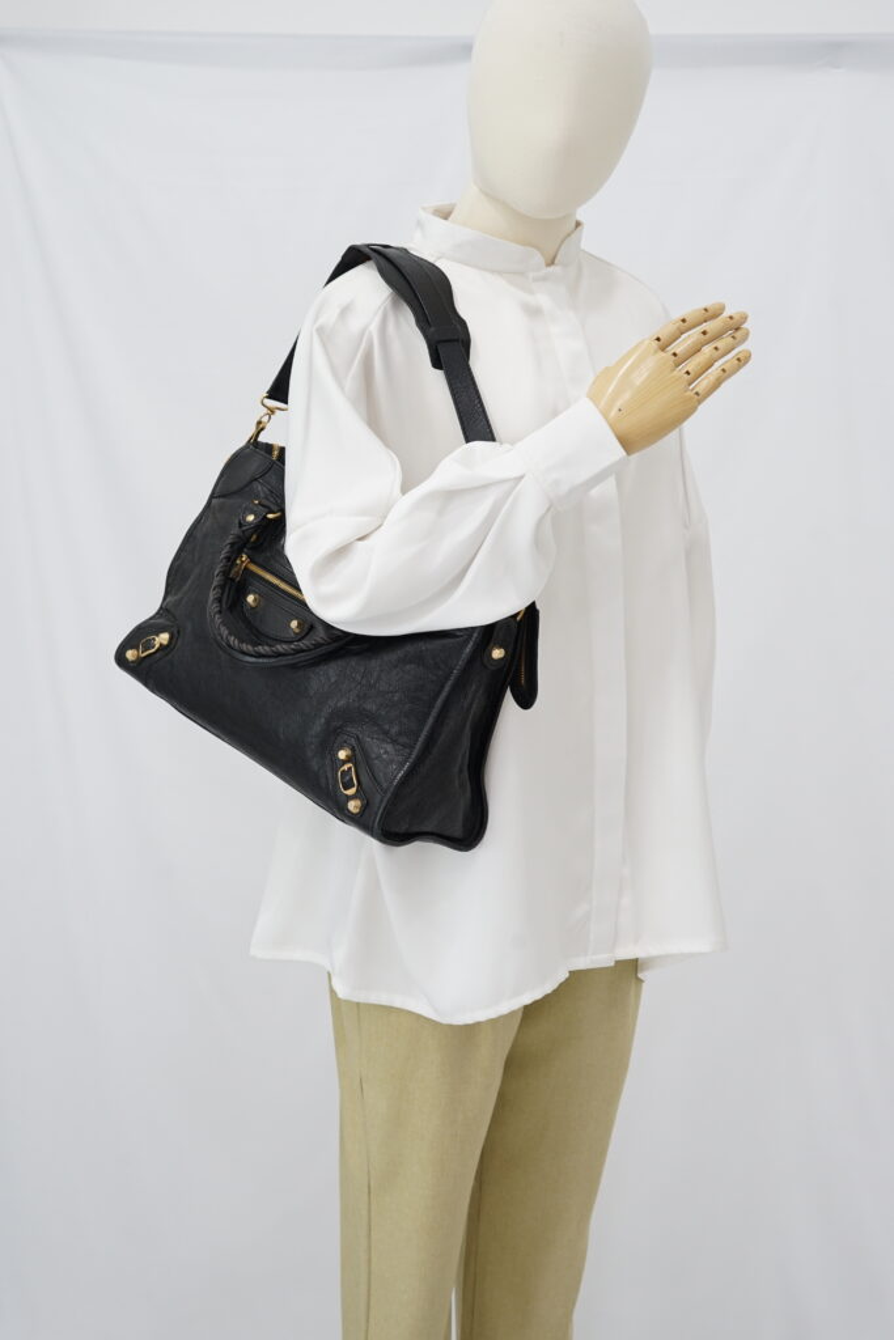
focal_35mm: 50
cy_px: 670
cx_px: 447
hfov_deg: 27.0
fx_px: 1862
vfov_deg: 39.6
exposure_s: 1/13
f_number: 6.3
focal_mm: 50
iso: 640
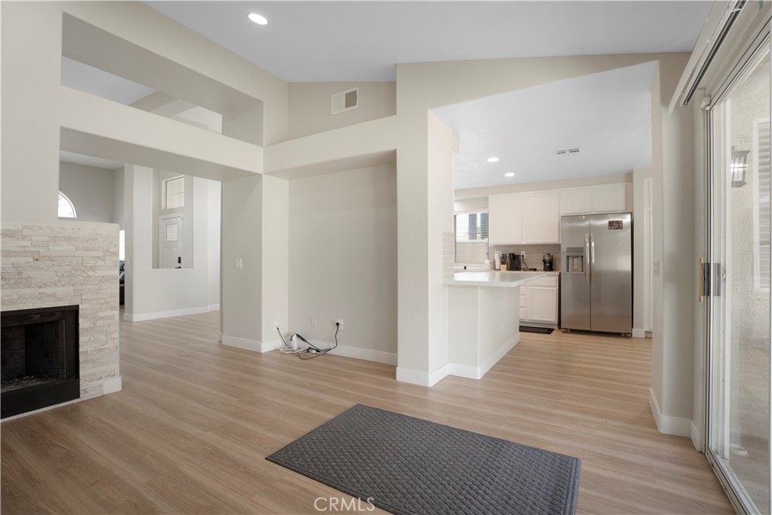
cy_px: 258
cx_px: 386
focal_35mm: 17
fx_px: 356
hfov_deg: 94.6
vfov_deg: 71.7
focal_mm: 16.6
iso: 400
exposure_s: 1/8
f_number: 8
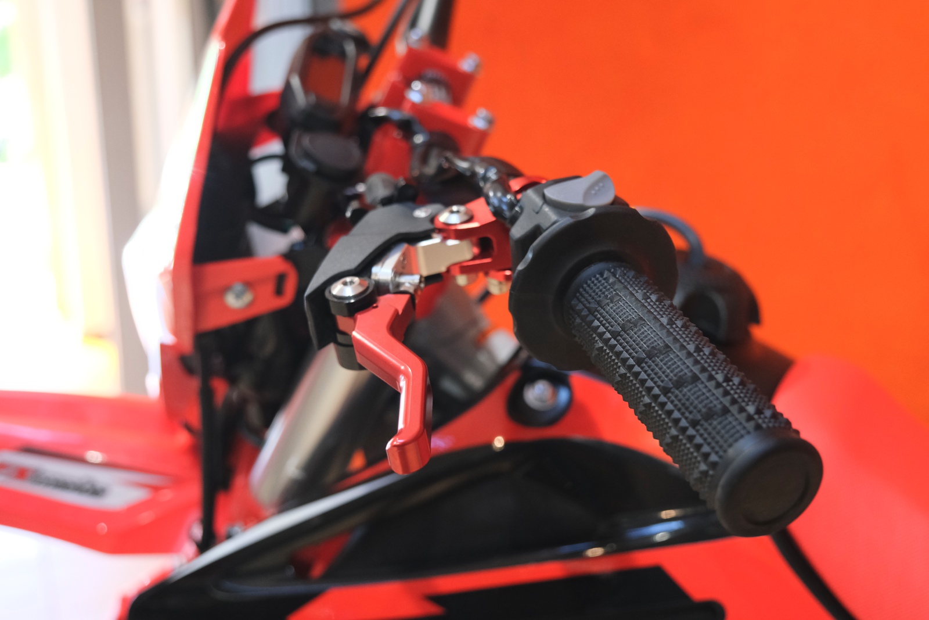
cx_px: 464
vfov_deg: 34.2
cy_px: 310
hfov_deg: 49.5
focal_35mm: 39
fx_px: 1006
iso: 2000
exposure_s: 1/100
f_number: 4
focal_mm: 26
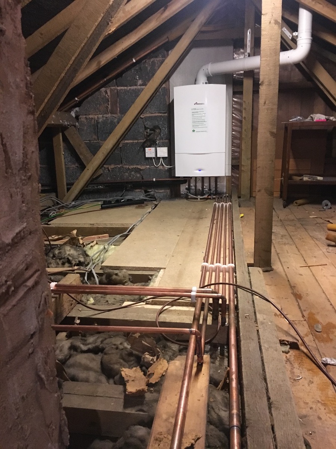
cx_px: 168
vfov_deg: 61.7
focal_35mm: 29
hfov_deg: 48.2
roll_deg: +2.3
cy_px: 224
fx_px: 375
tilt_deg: -13.7
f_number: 2.2
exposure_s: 1/17
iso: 320
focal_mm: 4.15
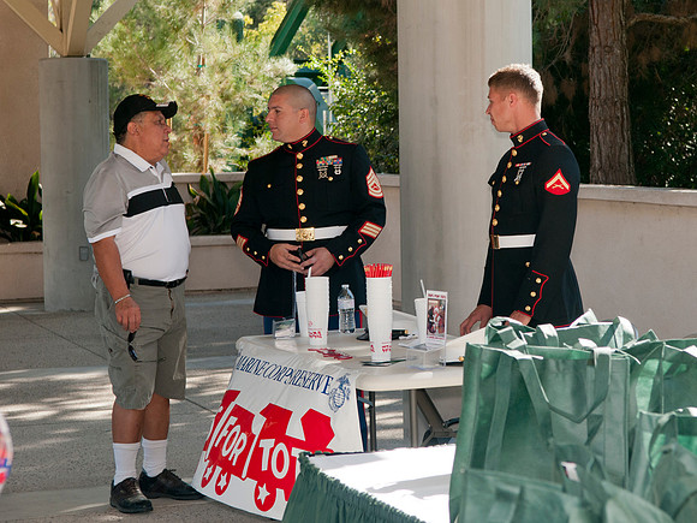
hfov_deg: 20.8
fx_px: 1891
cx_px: 454
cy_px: 221
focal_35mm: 94
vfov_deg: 15.7
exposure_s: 1/125
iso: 200
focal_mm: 50
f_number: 5.6
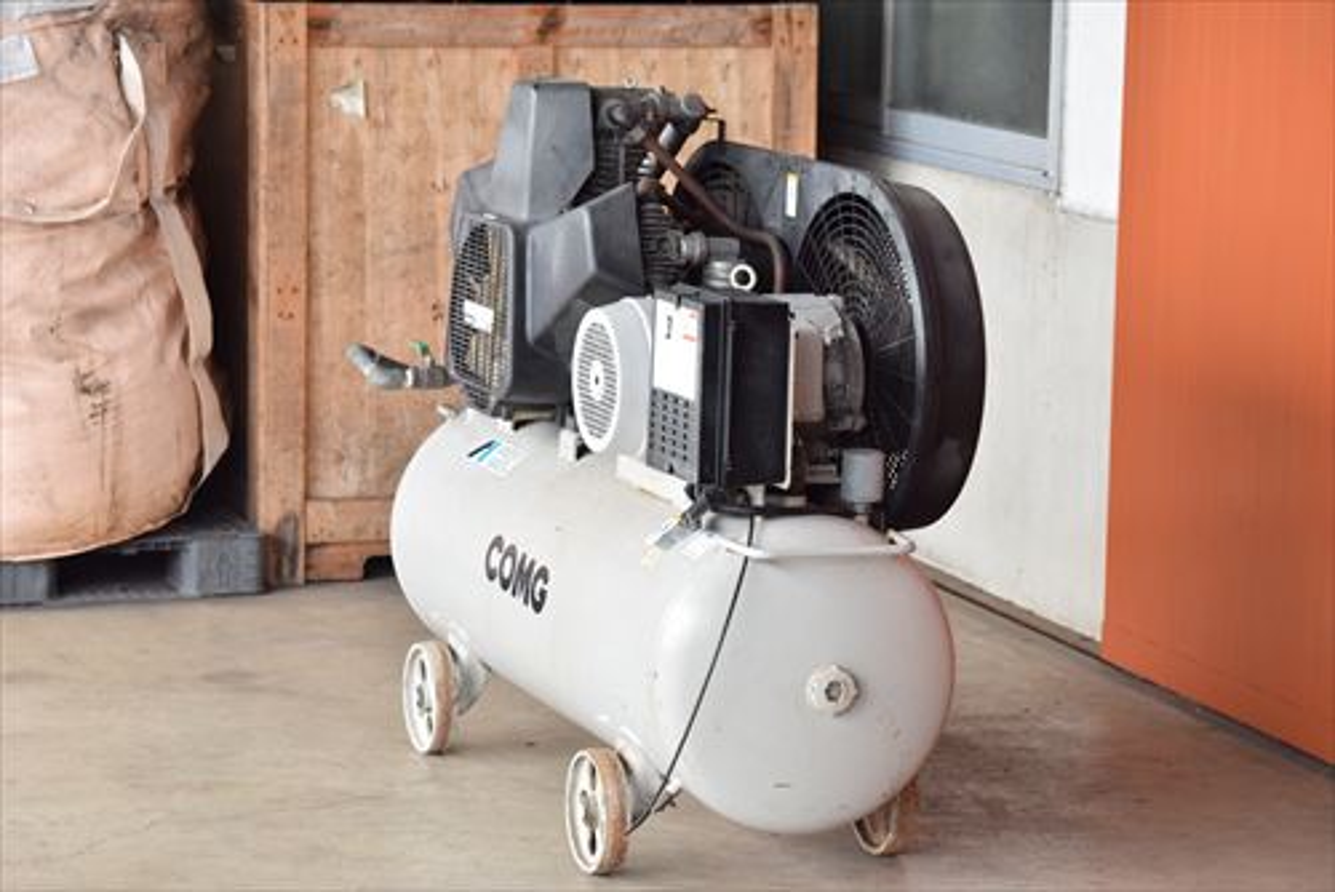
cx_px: 668
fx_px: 3896
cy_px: 446
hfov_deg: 19.4
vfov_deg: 13.1
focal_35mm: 105
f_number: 6.3
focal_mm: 70
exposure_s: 1/320
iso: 1250
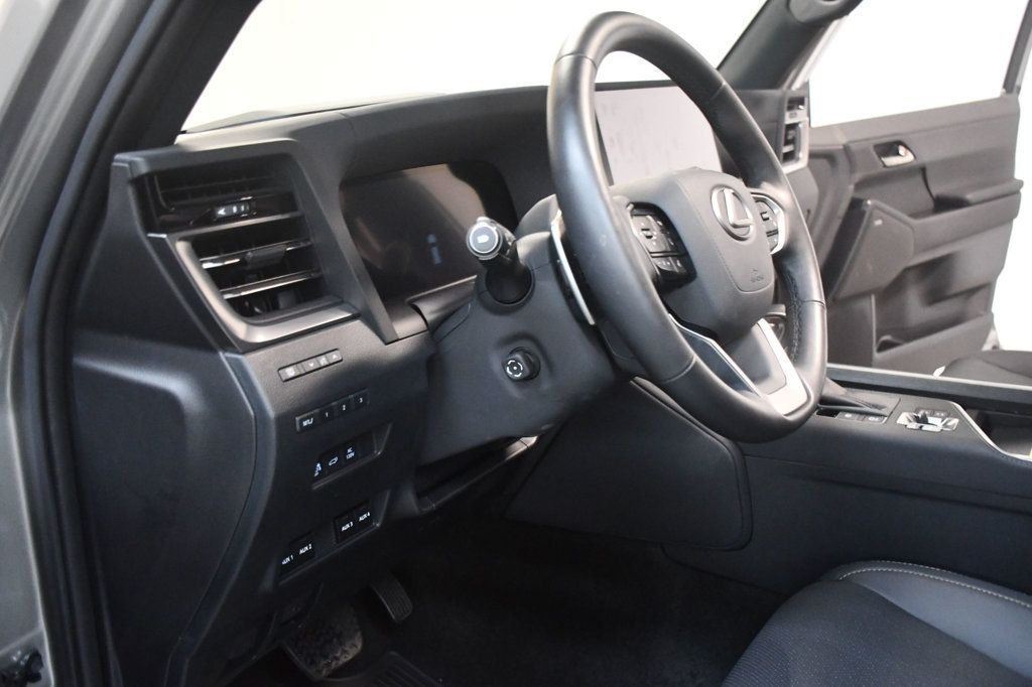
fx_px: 974
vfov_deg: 38.9
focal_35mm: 34
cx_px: 516
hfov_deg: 55.8
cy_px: 344
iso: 5600
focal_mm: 23
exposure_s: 1/60
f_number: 3.8
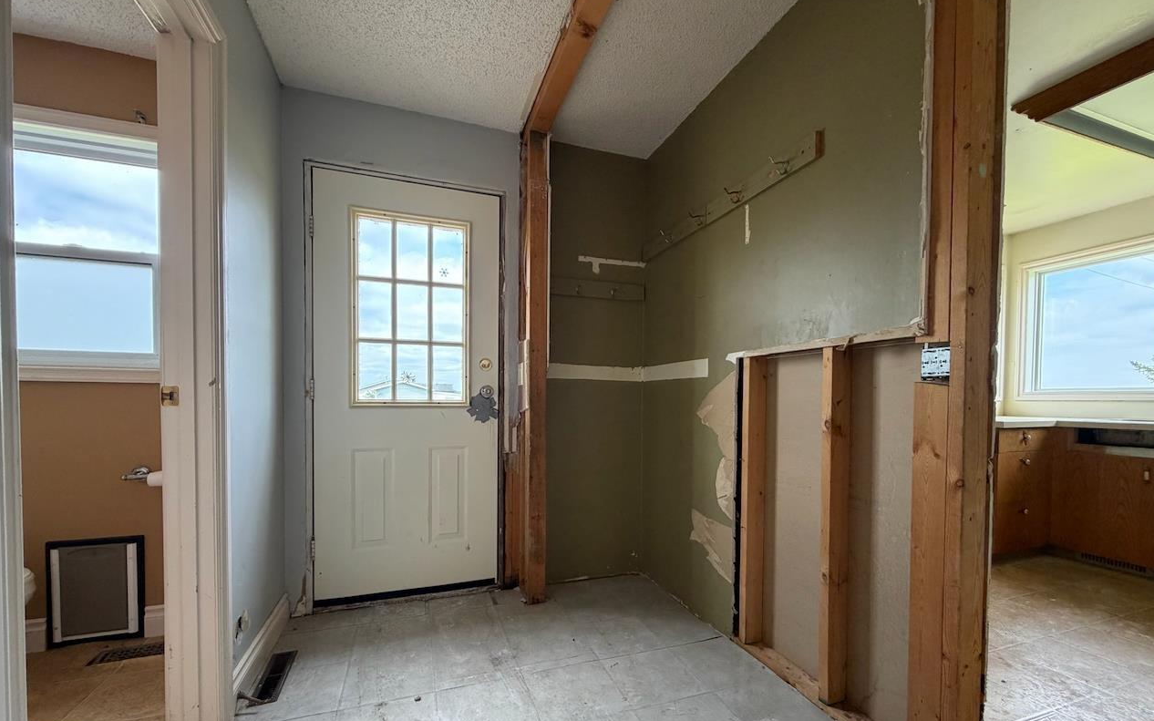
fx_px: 472
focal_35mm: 15
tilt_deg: -2.0
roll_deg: +0.1
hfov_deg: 101.5
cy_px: 411
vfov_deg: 74.4
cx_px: 578
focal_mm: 2.22
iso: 200
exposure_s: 1/121
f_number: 2.2
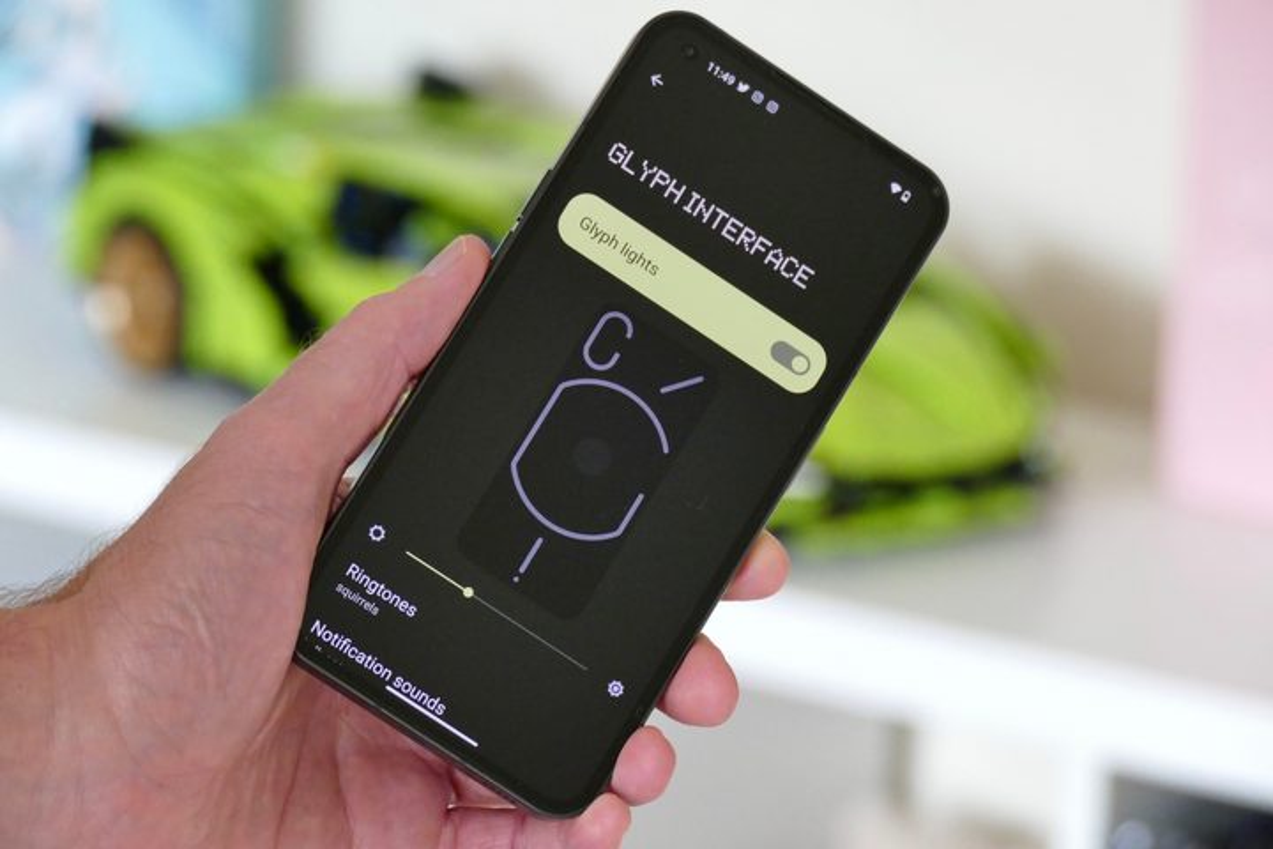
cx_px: 636
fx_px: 6753
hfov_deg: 10.8
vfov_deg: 7.2
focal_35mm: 191
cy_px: 424
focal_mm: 69.6
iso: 1600
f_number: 4
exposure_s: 1/100
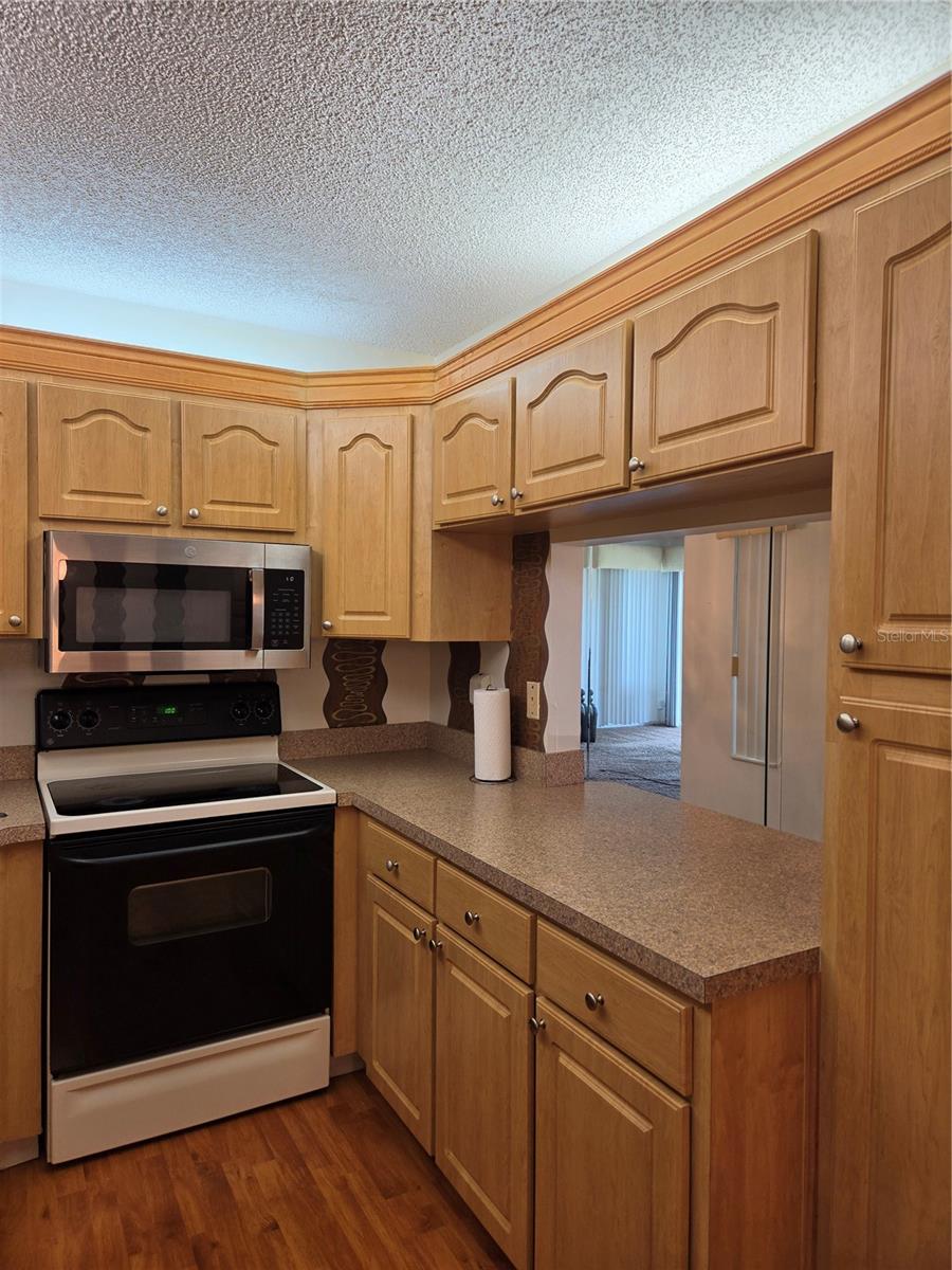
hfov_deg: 58.9
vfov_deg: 73.9
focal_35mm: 23
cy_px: 635
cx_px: 476
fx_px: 843
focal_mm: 5.4
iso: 80
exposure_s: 1/120
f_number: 1.8
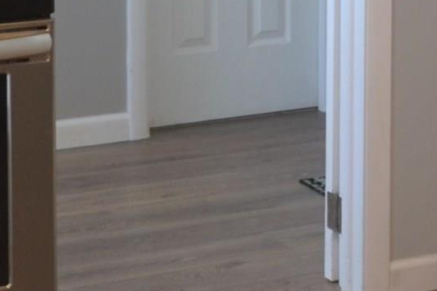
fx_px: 2099
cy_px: -201
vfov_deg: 7.7
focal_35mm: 173
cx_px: 701
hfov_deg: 11.3
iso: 280
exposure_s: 1/30
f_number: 3.8
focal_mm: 20
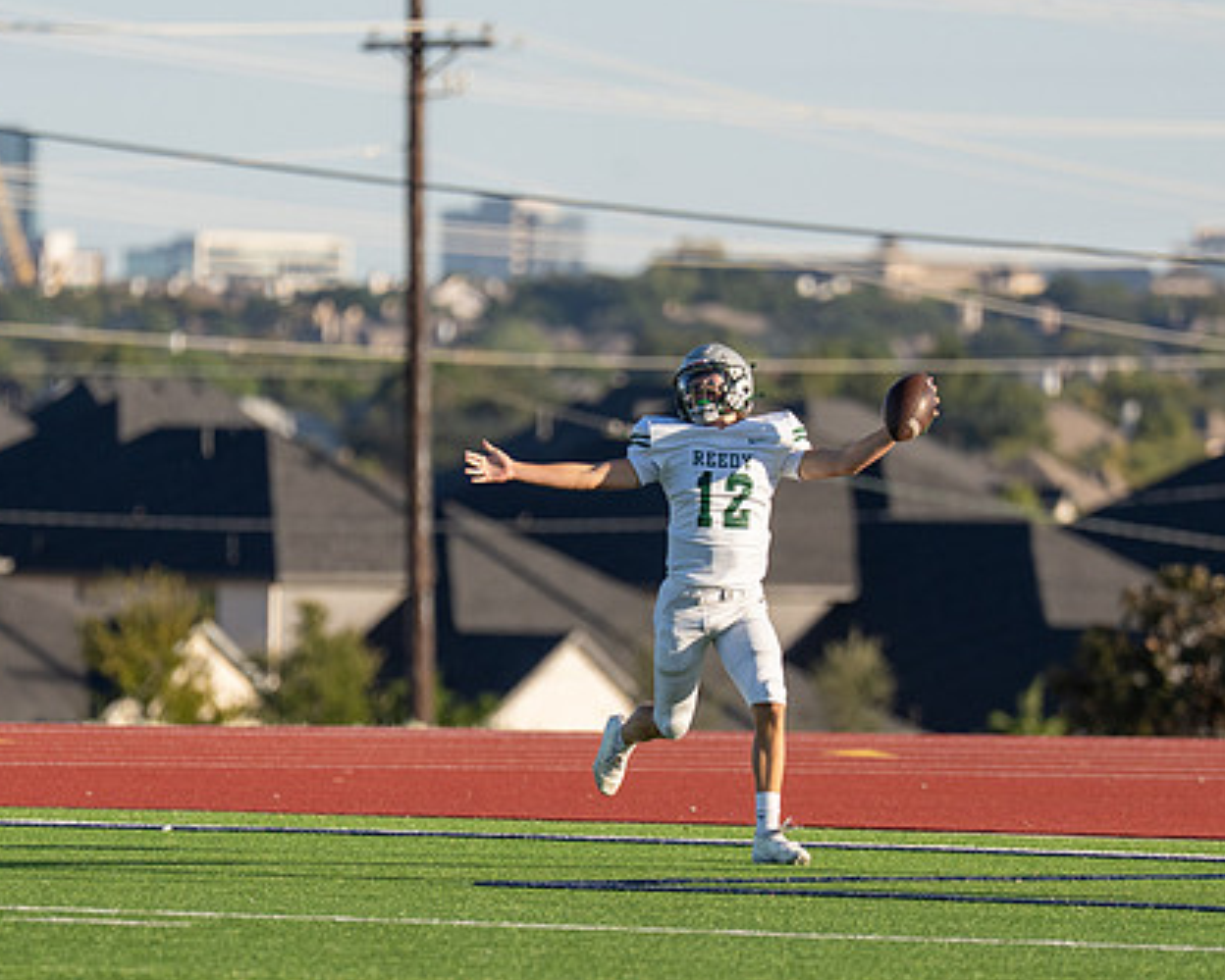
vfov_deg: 3.2
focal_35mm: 478
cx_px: 626
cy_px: 638
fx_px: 17334
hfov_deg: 4.0
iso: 160
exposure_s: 1/3200
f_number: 2.8
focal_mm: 200
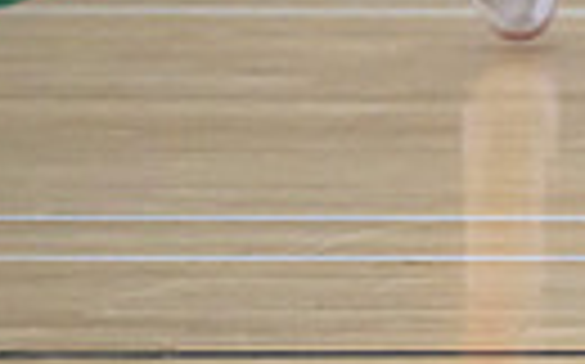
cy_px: -523
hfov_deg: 1.7
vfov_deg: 1.1
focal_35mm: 1203
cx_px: 1659
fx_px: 19163
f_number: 2.8
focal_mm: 190
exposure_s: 1/1250
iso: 6400
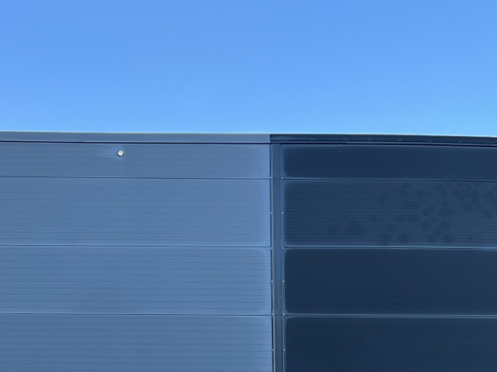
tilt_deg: +3.4
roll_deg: -0.3
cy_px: 434
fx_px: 905
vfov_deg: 21.7
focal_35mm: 63
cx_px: -94
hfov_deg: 27.2
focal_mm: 5.1
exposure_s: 1/158
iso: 50
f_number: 1.6
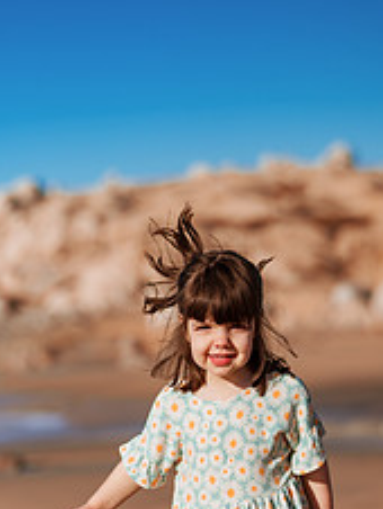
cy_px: 432
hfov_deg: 13.3
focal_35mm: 111
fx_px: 1634
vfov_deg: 17.5
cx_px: 266
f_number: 2
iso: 50
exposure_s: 1/8000
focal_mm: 58
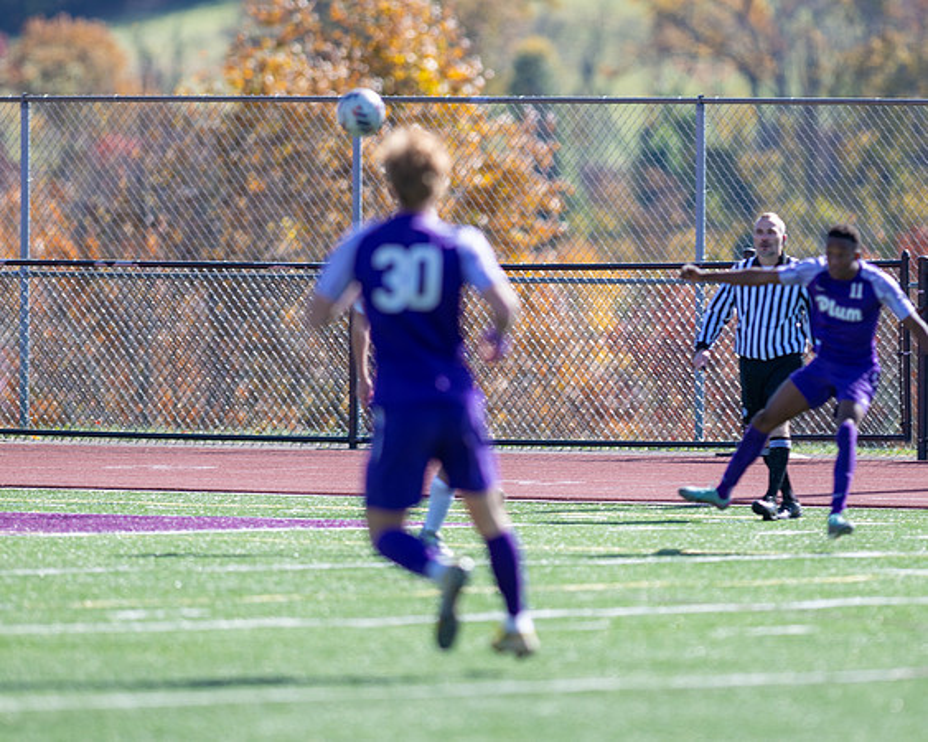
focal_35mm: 442
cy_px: 362
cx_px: 552
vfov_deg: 3.5
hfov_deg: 4.4
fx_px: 12124
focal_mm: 300
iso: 100
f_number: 2.8
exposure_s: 1/800
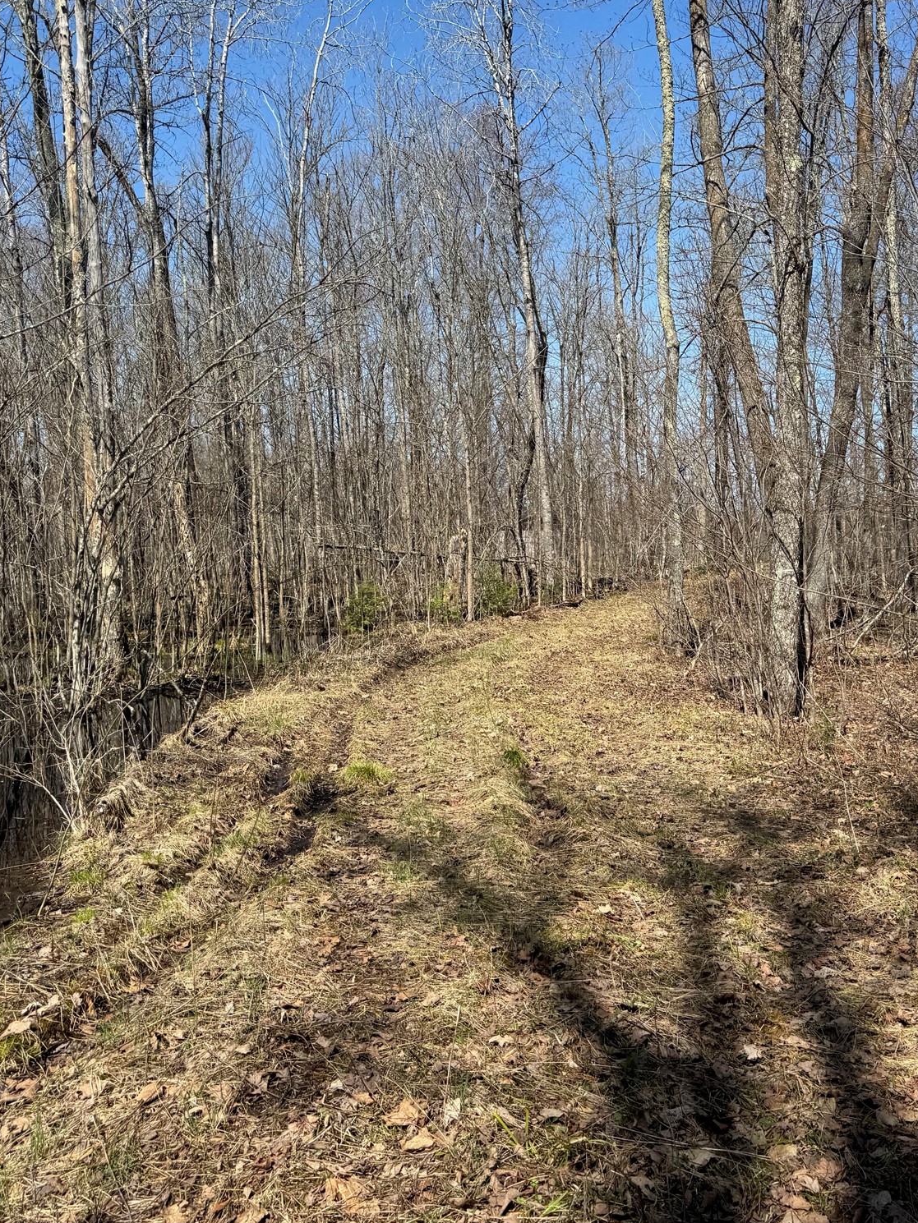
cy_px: 603
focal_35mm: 33
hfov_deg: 42.8
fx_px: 1167
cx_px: 536
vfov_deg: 55.3
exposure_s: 1/3096
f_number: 1.78
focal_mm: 6.76
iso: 80
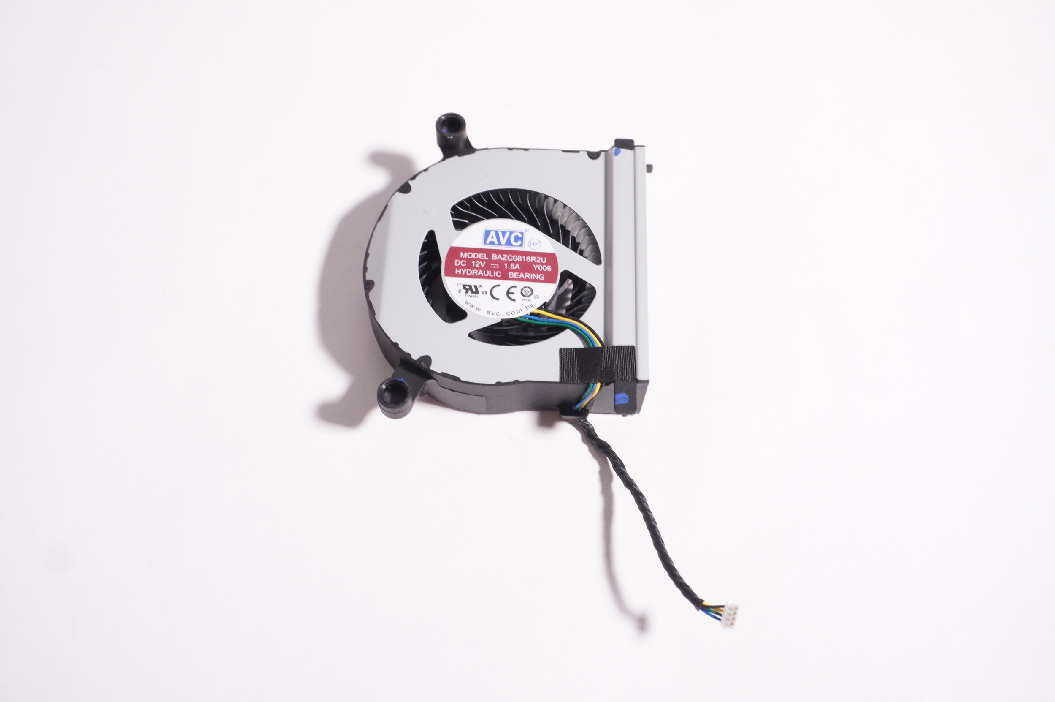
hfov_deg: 55.1
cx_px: 528
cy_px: 351
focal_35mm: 34
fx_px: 1010
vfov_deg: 38.3
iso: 160
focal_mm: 23
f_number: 5.6
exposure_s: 1/13
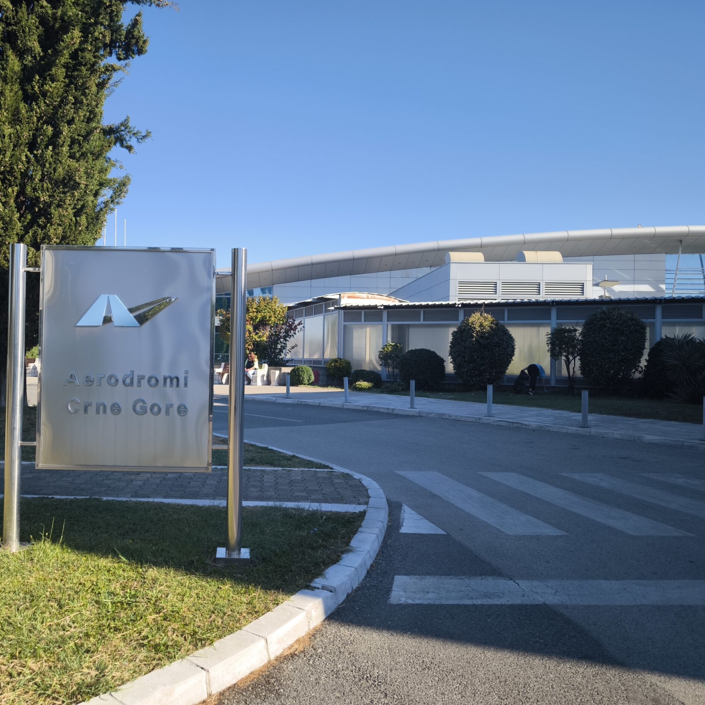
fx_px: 668
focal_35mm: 29
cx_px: 256
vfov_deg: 55.6
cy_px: 354
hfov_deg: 54.9
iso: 50
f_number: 1.9
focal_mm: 6.92
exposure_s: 1/1433
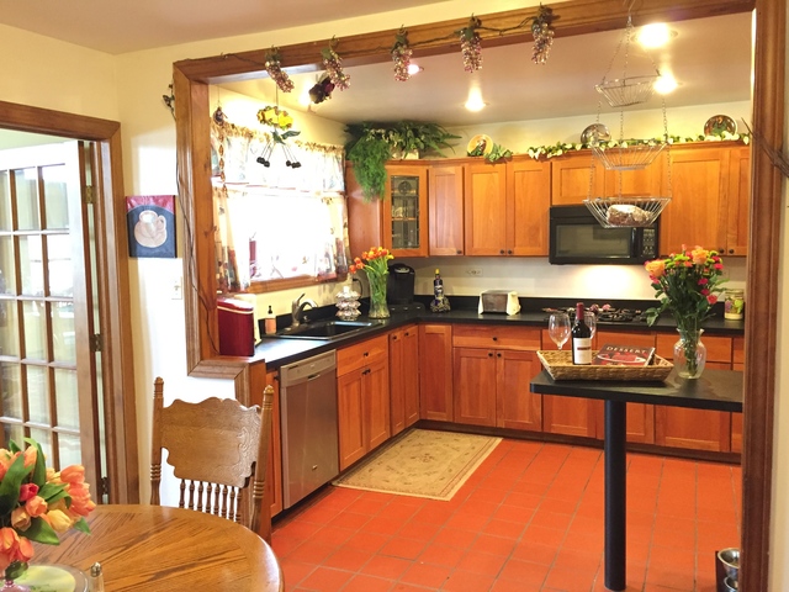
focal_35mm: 29
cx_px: 394
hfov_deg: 61.7
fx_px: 661
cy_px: 296
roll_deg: +0.9
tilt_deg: -5.6
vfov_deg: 48.2
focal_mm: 4.15
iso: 250
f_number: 2.2
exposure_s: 1/17
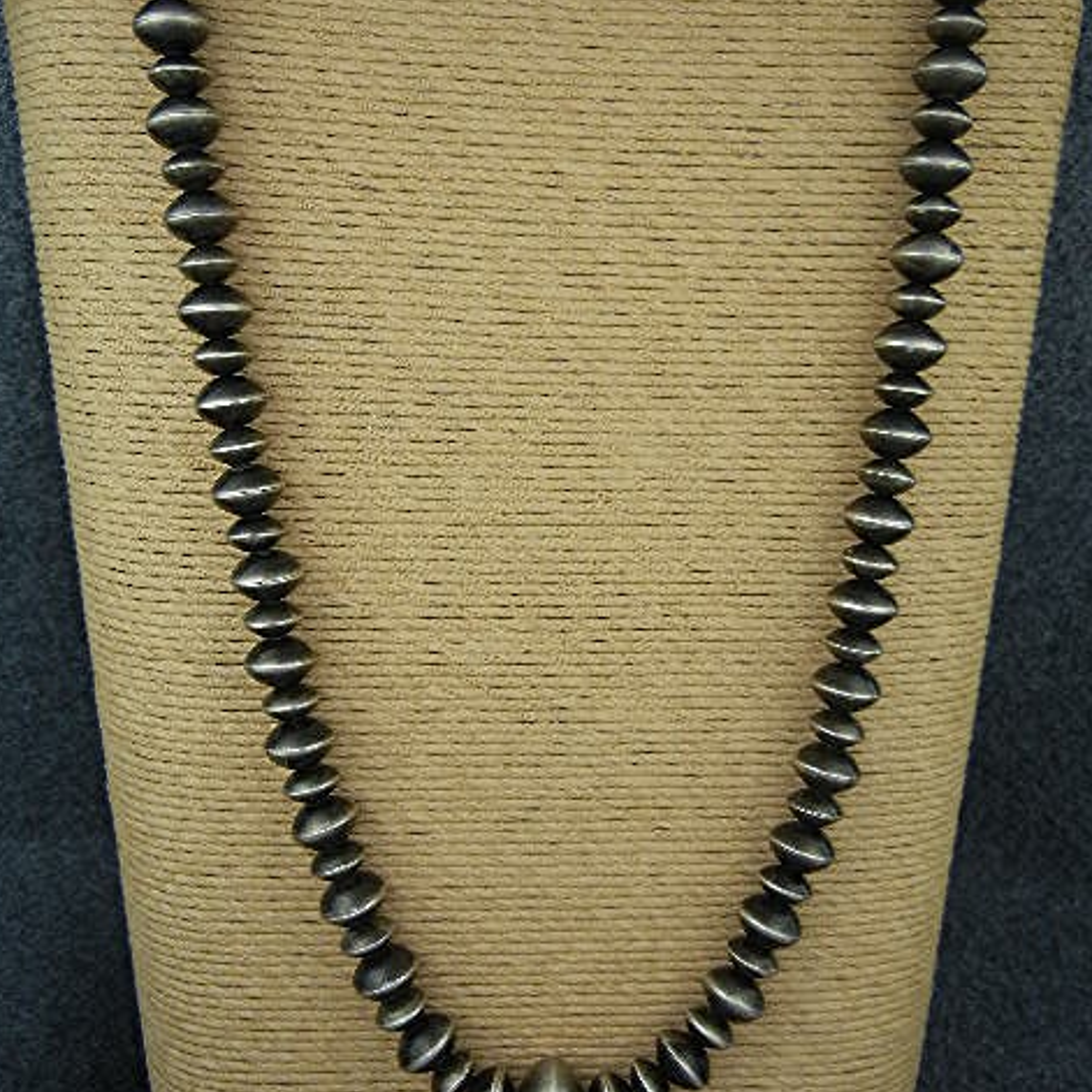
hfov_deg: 46.0
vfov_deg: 46.0
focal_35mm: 36
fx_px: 1285
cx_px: 540
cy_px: 543
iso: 200
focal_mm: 5.4
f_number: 3.5
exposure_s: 1/30.3
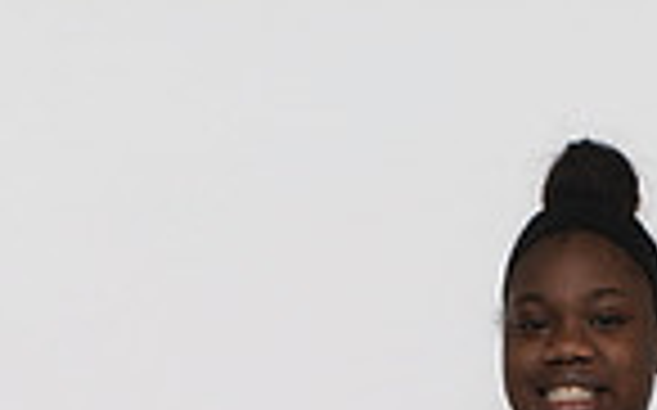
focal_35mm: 113
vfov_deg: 10.0
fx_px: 2022
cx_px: 554
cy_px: 1009
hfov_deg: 18.2
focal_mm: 36
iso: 640
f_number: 8
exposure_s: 1/320
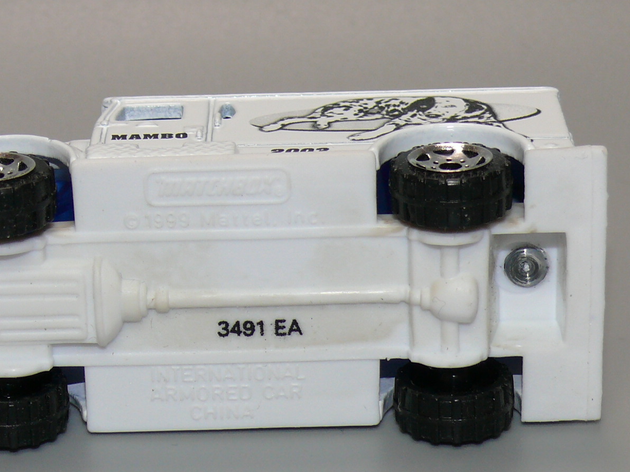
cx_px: 271
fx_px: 2857
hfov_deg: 12.6
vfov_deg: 9.5
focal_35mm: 157
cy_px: 244
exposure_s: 1/30
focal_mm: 14.4
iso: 100
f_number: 4
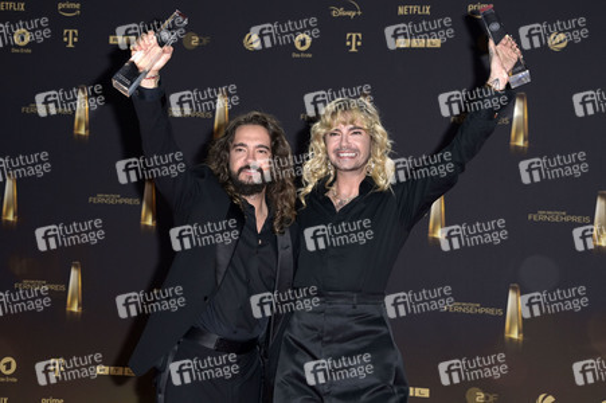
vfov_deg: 17.5
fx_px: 1312
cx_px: 303
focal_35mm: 78
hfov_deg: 26.0
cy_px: 202
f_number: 7.1
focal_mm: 78
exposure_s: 1/250
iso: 800
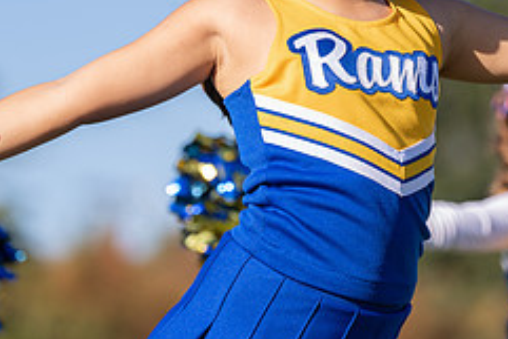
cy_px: 33
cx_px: 289
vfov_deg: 3.9
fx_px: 4956
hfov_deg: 5.9
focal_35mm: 351
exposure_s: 1/1250
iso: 100
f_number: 2.8
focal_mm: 146
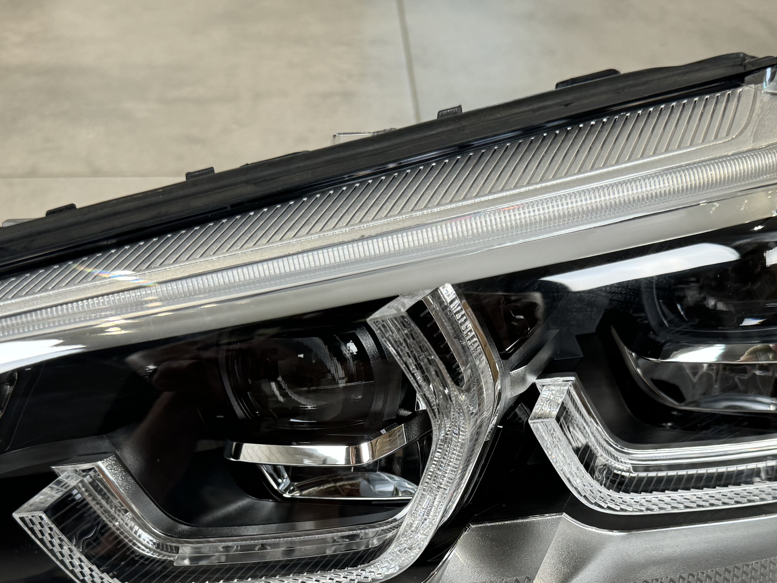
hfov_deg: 44.8
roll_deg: +0.0
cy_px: 446
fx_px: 943
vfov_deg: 33.6
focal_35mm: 42
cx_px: 407
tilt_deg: -42.1
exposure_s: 1/121
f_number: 1.78
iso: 200
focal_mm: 6.76
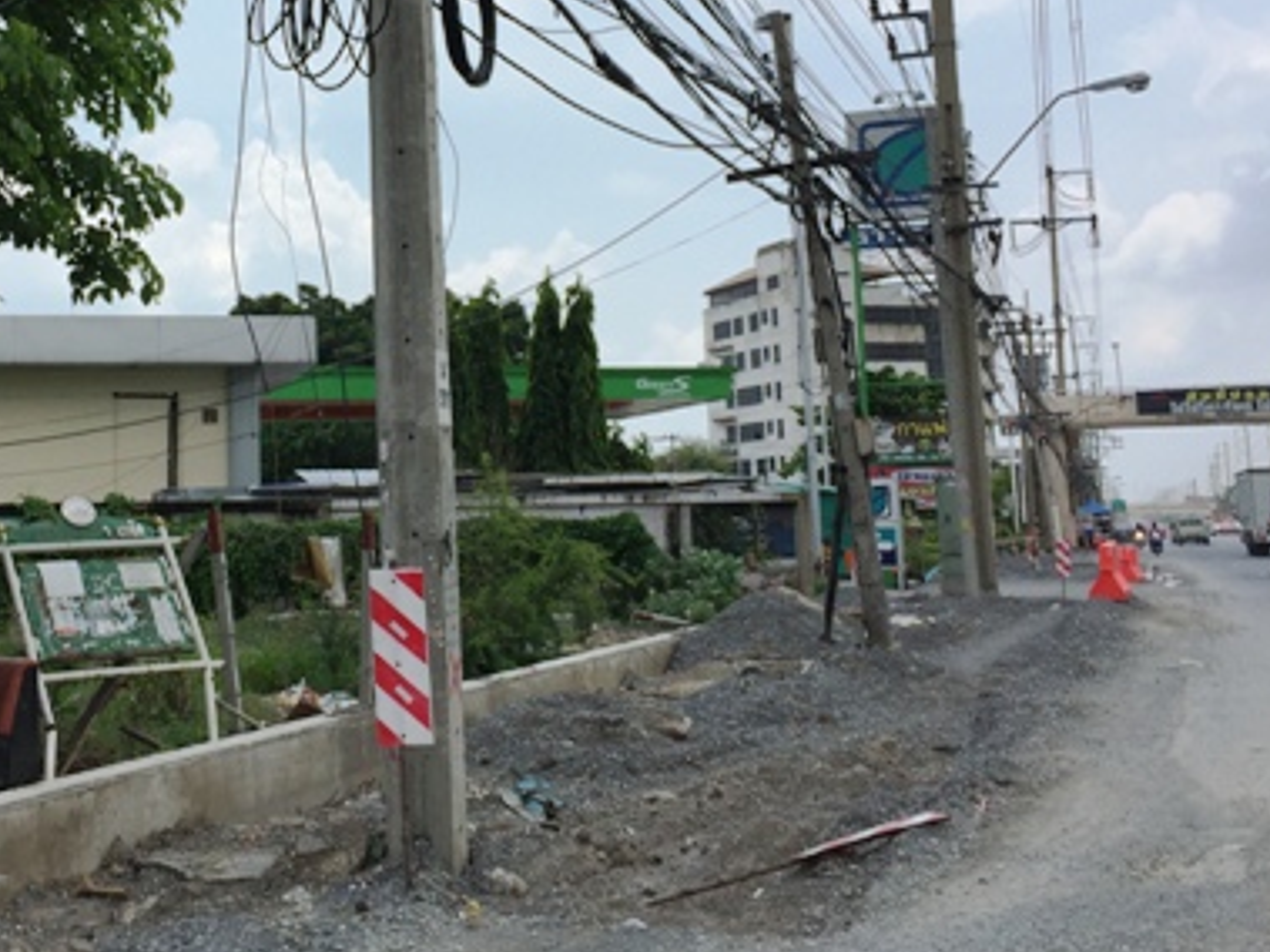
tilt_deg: +9.1
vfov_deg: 29.4
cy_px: 285
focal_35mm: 49
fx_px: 1797
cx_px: 348
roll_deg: +0.0
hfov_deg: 38.1
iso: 32
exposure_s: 1/3597
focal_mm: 4.15
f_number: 2.2
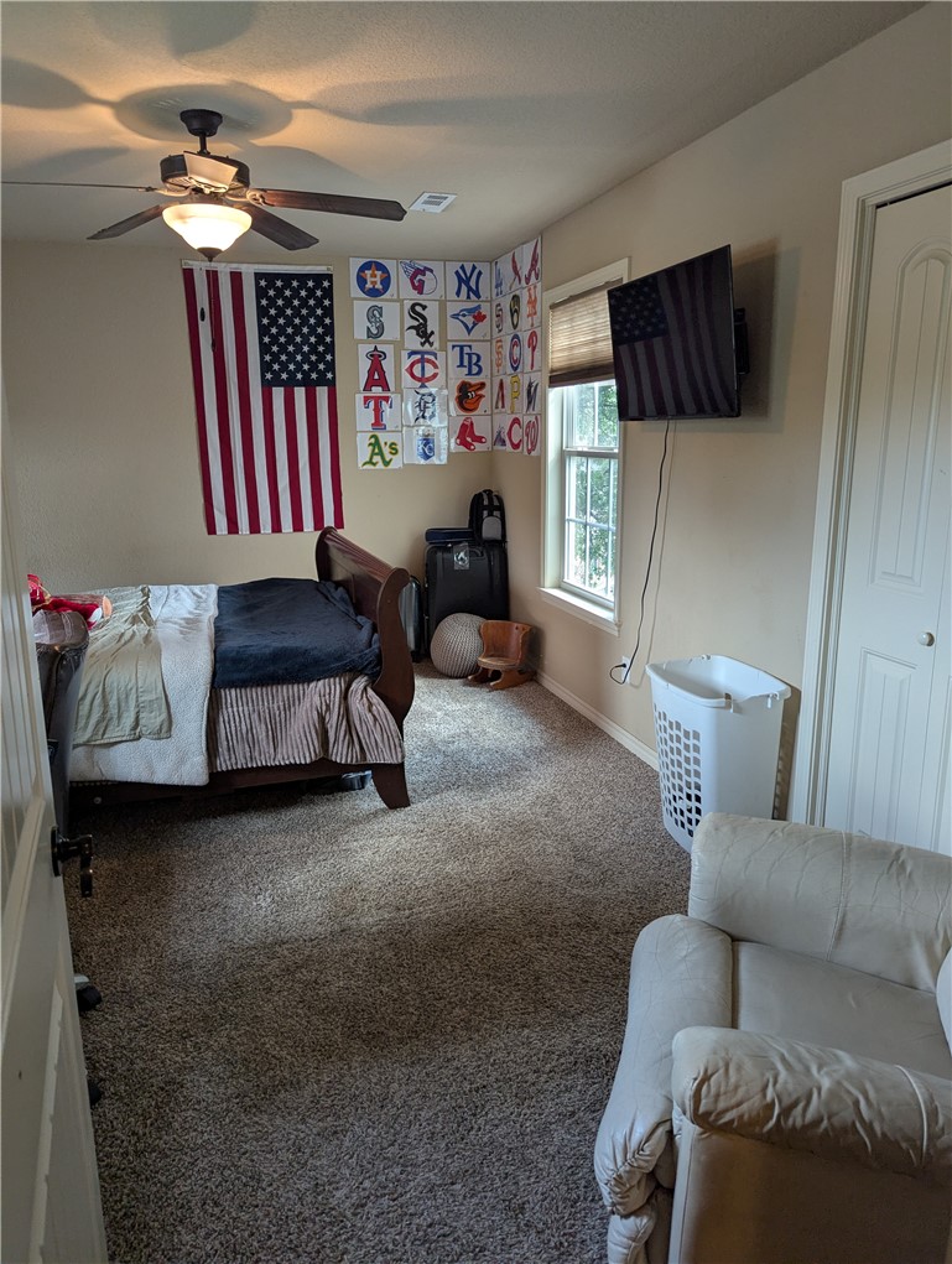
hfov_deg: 56.9
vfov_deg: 71.5
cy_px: 632
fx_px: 878
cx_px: 476
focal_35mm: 24
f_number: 1.85
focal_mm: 6.81
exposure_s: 1/120
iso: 164
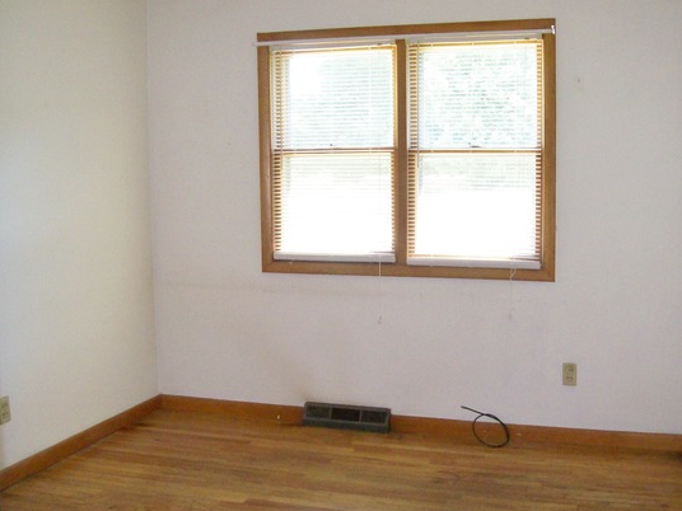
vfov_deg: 33.6
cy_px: 262
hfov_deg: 43.8
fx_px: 847
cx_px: 364
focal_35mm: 43
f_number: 2.7
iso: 200
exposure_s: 1/64
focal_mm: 6
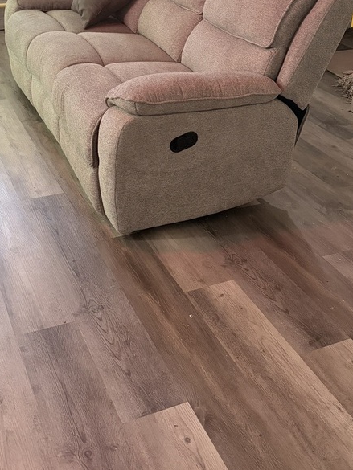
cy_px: 116
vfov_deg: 38.6
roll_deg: -1.1
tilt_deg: -22.0
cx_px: 174
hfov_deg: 30.3
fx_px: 652
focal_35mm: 48
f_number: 1.6
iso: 500
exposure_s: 1/60
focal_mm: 5.96
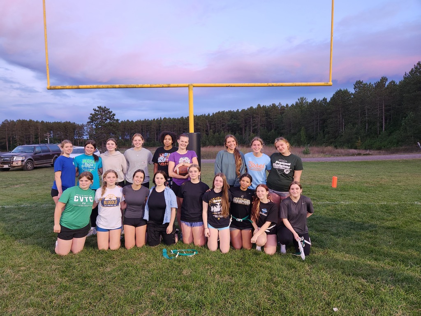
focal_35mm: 23
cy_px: 158
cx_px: 210
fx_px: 280
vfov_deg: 58.9
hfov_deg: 73.9
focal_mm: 5.4
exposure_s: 1/120
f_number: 1.8
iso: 250
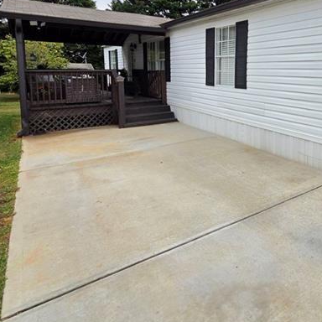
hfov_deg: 64.3
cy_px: 102
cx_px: 231
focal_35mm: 23
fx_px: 242
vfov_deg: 65.1
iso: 100
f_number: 2.2
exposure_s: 1/2210
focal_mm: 2.2
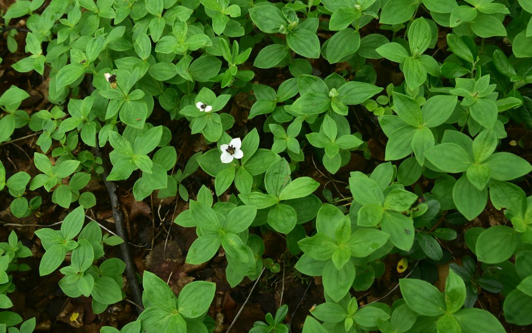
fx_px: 566
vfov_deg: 32.8
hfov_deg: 50.2
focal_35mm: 39
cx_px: 225
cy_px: 154
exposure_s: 1/125
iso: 800
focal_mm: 32
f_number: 10
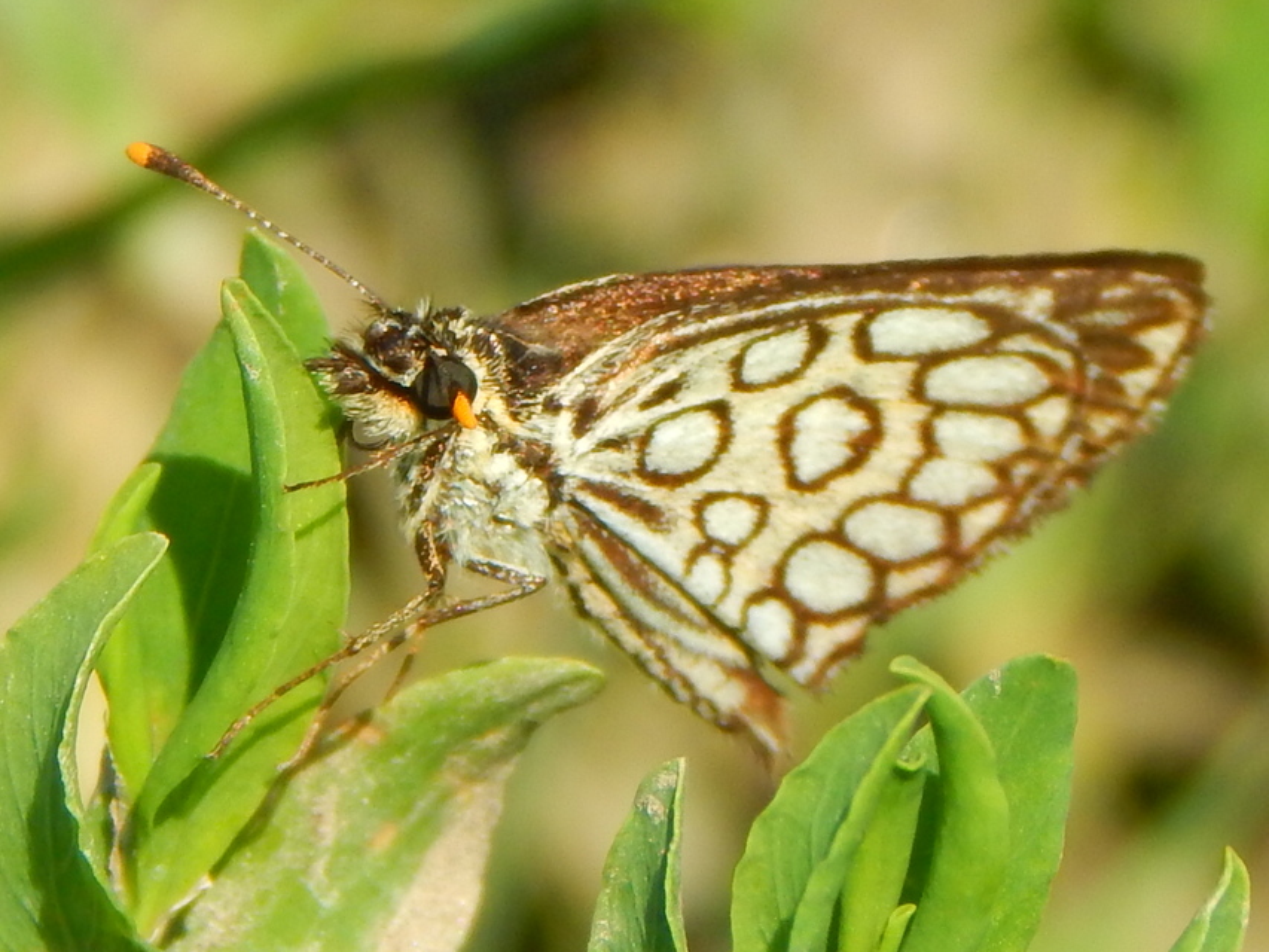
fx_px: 6673
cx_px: 634
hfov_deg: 10.9
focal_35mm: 182
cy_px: 476
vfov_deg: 8.2
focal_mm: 32.8
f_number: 5.3
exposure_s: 1/500
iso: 125
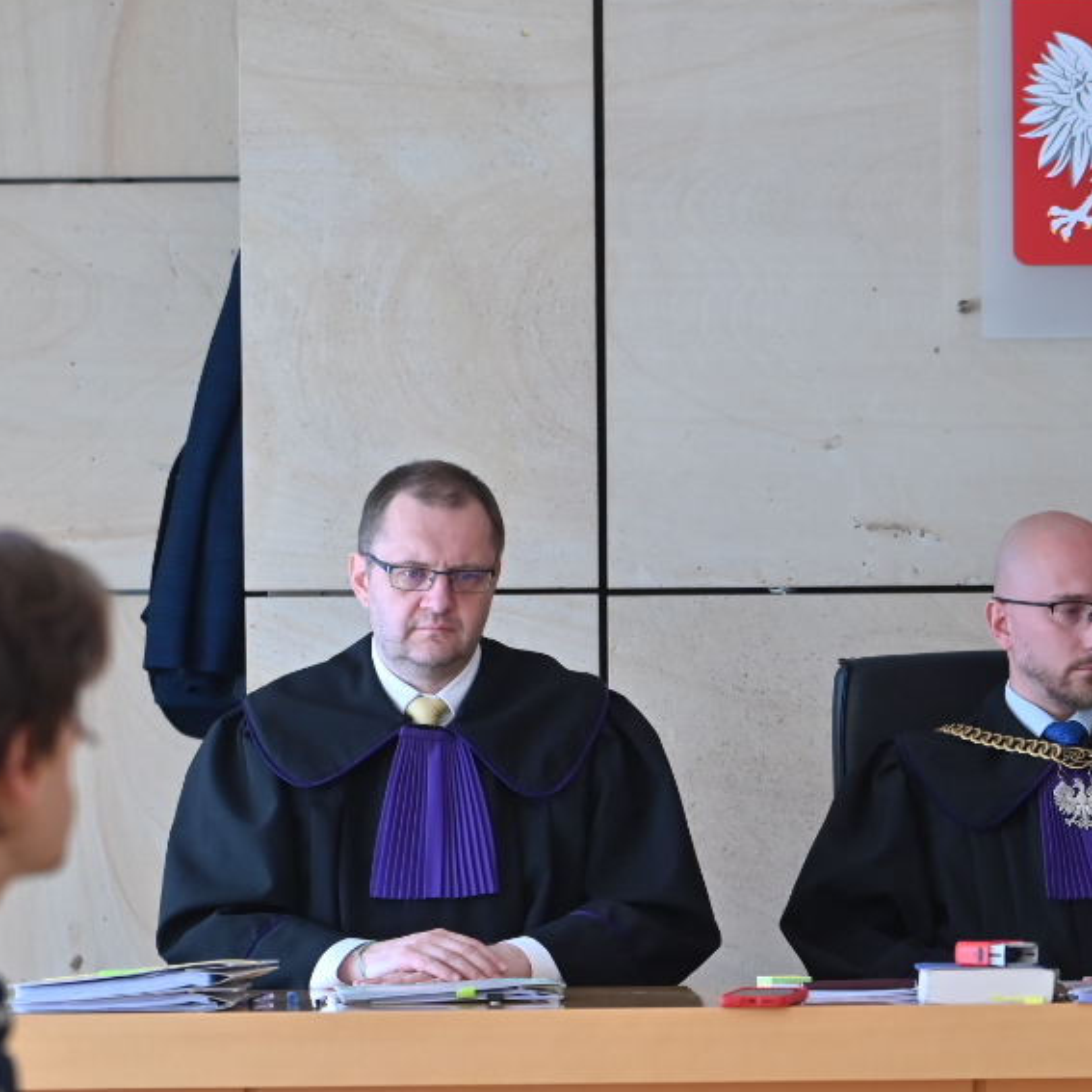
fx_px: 6067
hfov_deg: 10.2
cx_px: 913
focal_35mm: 170
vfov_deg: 10.3
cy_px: 845
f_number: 2.8
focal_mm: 70
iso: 450
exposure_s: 1/250
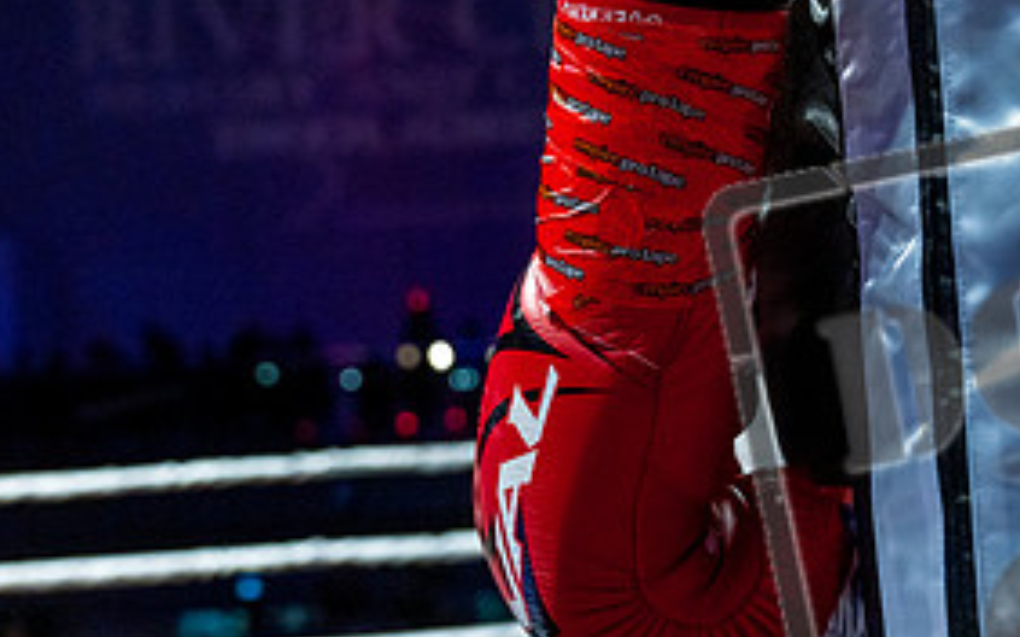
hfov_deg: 30.3
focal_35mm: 67
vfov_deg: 19.4
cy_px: 248
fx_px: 1862
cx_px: 713
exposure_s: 1/1000
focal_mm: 32
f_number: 4
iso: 4000
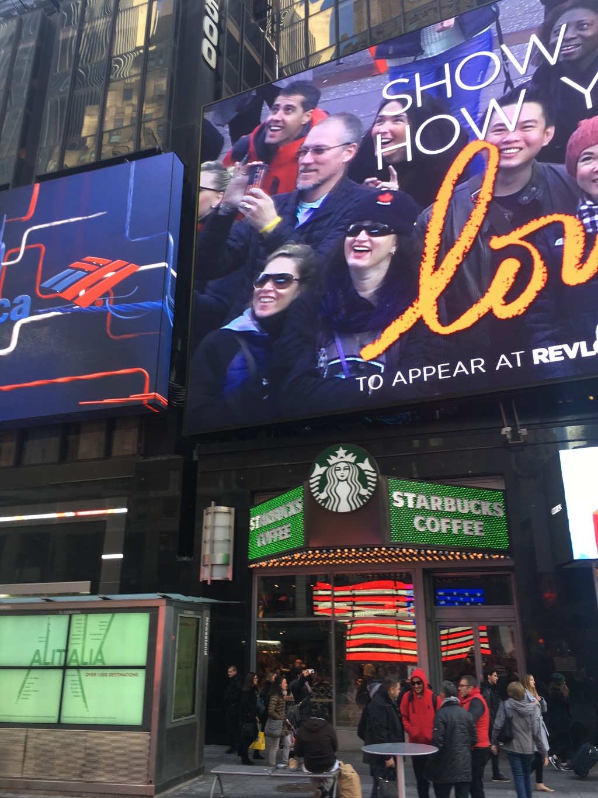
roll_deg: +1.1
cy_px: 399
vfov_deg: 61.7
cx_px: 299
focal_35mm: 29
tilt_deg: +19.7
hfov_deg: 48.2
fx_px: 668
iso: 25
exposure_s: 1/60
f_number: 2.2
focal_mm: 4.15
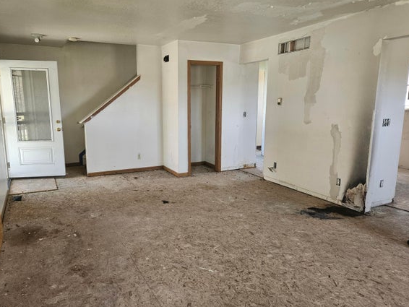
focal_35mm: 26
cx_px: 186
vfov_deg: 53.1
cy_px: 155
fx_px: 307
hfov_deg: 67.1
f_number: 1.8
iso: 160
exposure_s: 1/120
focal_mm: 5.4
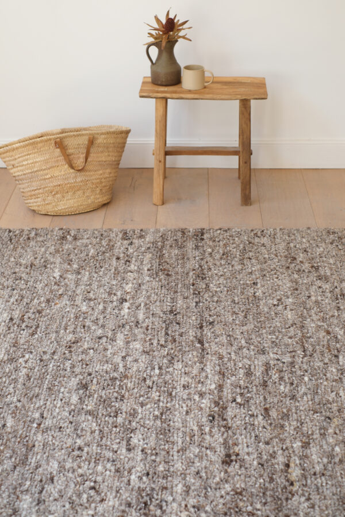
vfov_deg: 37.5
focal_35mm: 53
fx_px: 762
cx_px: 172
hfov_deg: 25.5
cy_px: 258
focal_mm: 35
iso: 125
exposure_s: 1/75
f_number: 4
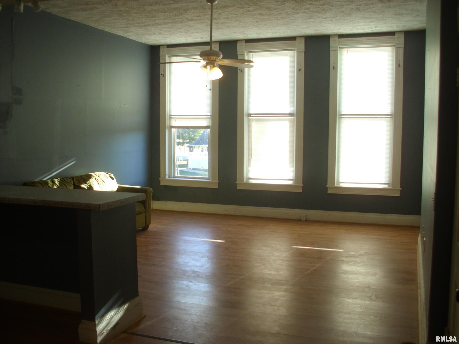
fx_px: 504
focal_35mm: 38
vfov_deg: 37.7
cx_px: 230
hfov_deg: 49.0
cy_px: 172
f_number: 2.9
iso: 50
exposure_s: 1/60
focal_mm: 6.3
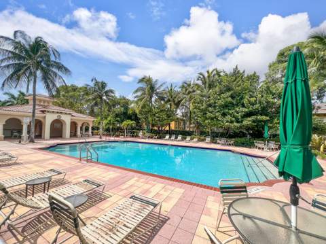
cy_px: 122
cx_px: 163
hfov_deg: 106.2
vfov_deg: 89.8
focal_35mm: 13
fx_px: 122
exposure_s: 1/1845
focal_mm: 1.57
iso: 32
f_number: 1.8
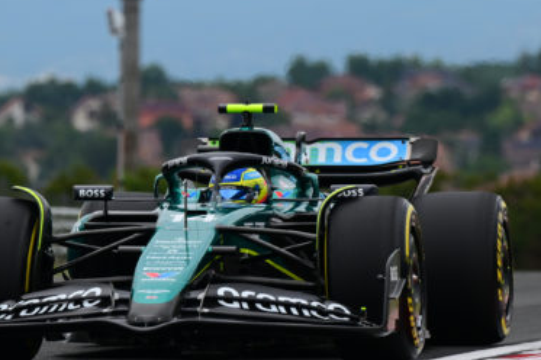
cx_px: 191
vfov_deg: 2.3
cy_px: 51
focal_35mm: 604
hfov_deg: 3.4
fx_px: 9069
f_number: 4
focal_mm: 200
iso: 200
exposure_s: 1/2000
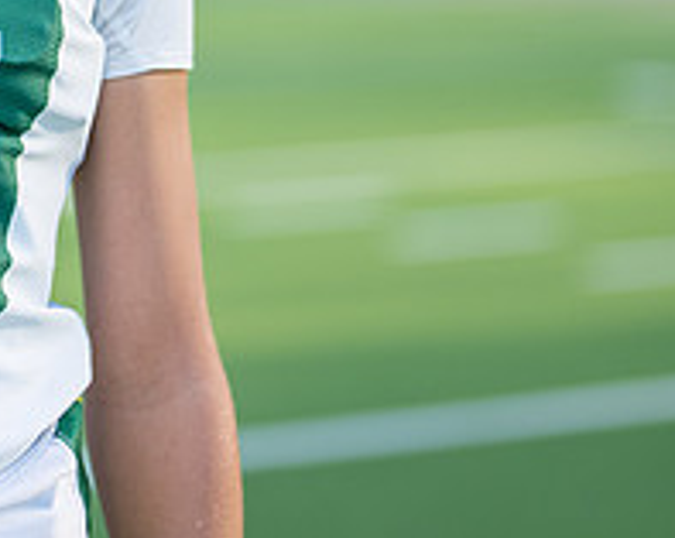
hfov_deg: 10.4
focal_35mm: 183
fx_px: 3650
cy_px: -155
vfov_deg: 8.3
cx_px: -95
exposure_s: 1/3200
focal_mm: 50
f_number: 1.2
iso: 100
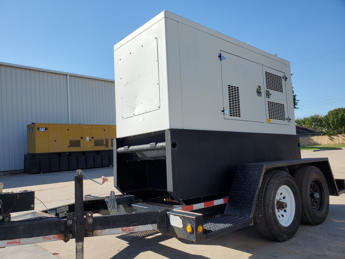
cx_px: 172
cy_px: 130
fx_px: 259
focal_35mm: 26
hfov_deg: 67.3
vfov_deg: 53.1
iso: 50
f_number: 2.4
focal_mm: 4.3
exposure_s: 1/1228
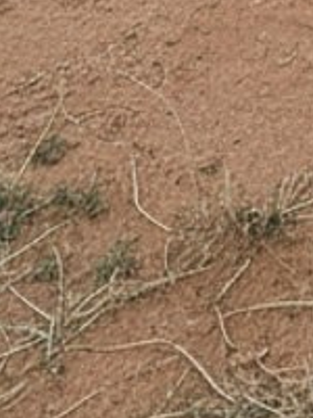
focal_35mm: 138
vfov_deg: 11.1
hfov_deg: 9.8
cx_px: 670
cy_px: -694
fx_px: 1664
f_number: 1.8
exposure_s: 1/505
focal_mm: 6.4
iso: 1175
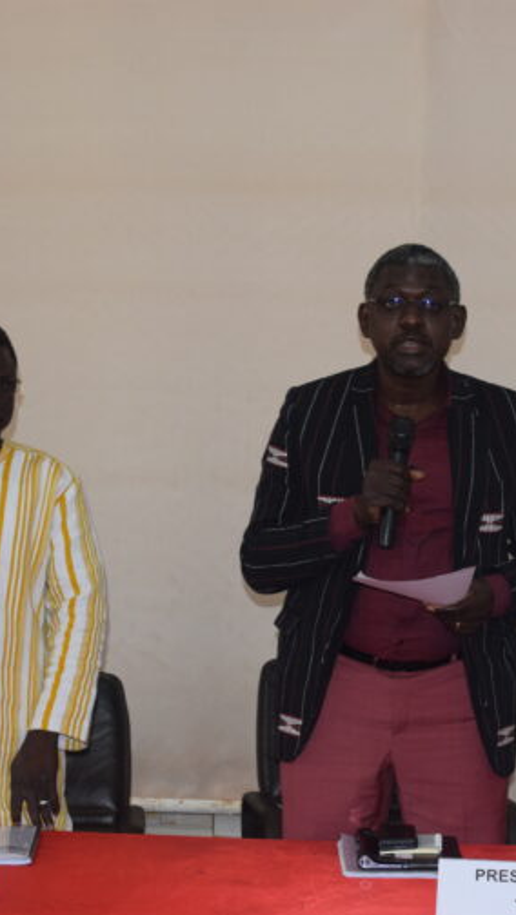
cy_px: 463
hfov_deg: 17.8
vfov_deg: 31.4
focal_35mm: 67
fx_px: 1628
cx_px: 447
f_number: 5
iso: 800
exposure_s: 1/100
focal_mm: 28
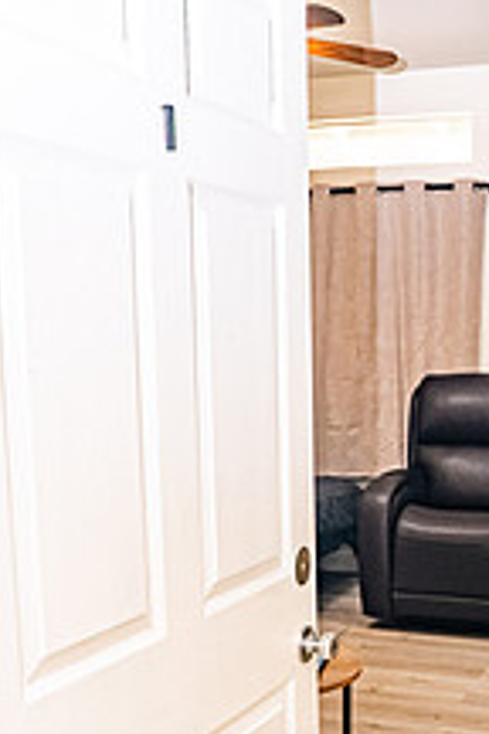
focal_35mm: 50
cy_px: 540
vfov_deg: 38.7
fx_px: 1019
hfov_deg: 26.4
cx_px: 401
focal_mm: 24
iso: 640
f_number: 5.6
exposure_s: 1/100
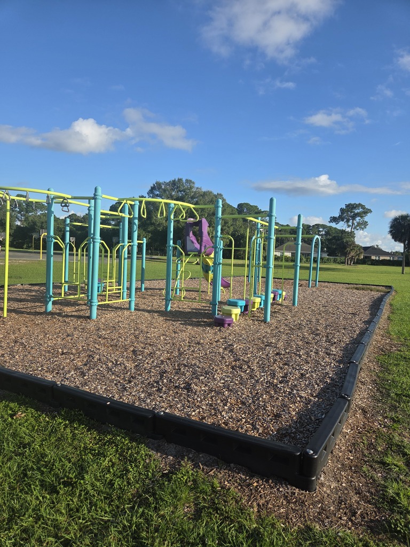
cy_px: 274
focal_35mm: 23
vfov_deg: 73.9
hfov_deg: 58.9
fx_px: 363
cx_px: 205
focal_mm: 5.4
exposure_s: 1/3819
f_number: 1.8
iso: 80
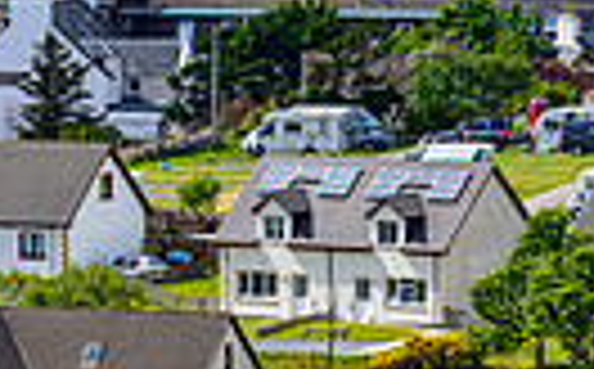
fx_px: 11604
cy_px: -155
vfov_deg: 1.8
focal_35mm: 718
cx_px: 963
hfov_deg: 2.9
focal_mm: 160
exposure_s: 1/640
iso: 220
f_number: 7.1
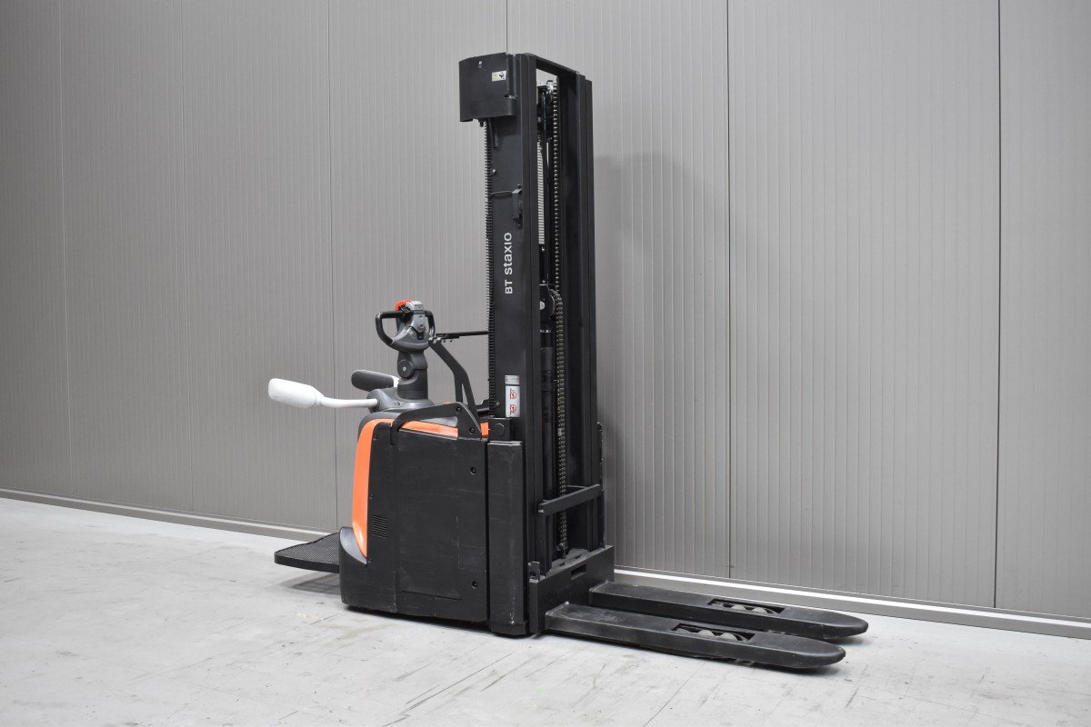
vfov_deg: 38.4
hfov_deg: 55.1
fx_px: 1045
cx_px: 546
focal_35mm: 34
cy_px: 364
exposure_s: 1/30
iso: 1250
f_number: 5
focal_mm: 23
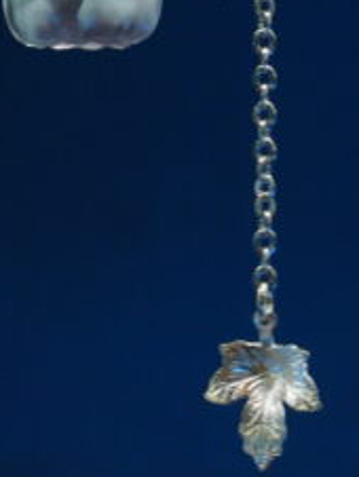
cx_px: 106
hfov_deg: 7.0
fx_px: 2926
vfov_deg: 9.0
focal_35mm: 212
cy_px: -309
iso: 800
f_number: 6.3
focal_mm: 30
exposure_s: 1/60
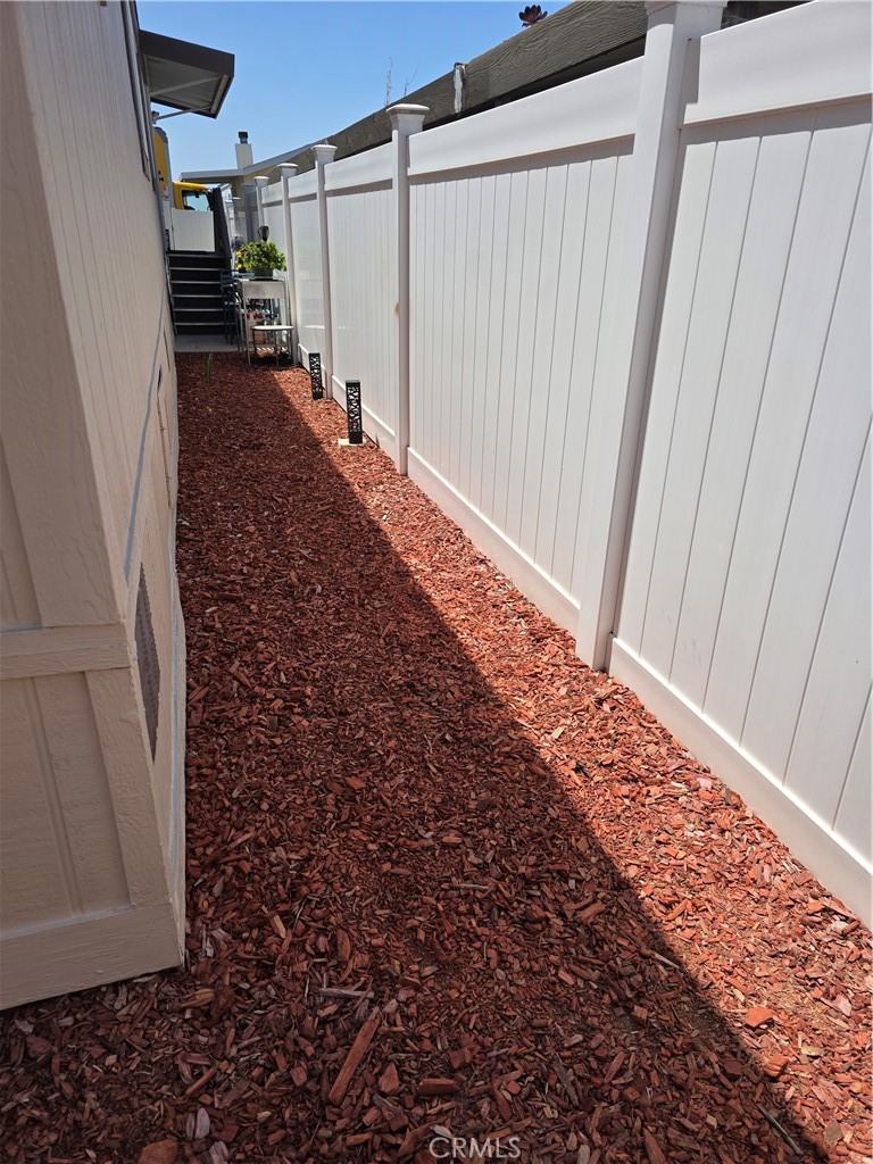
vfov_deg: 73.9
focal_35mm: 23
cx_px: 436
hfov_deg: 58.9
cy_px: 582
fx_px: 773
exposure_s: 1/5608
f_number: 1.7
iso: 80
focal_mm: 6.3
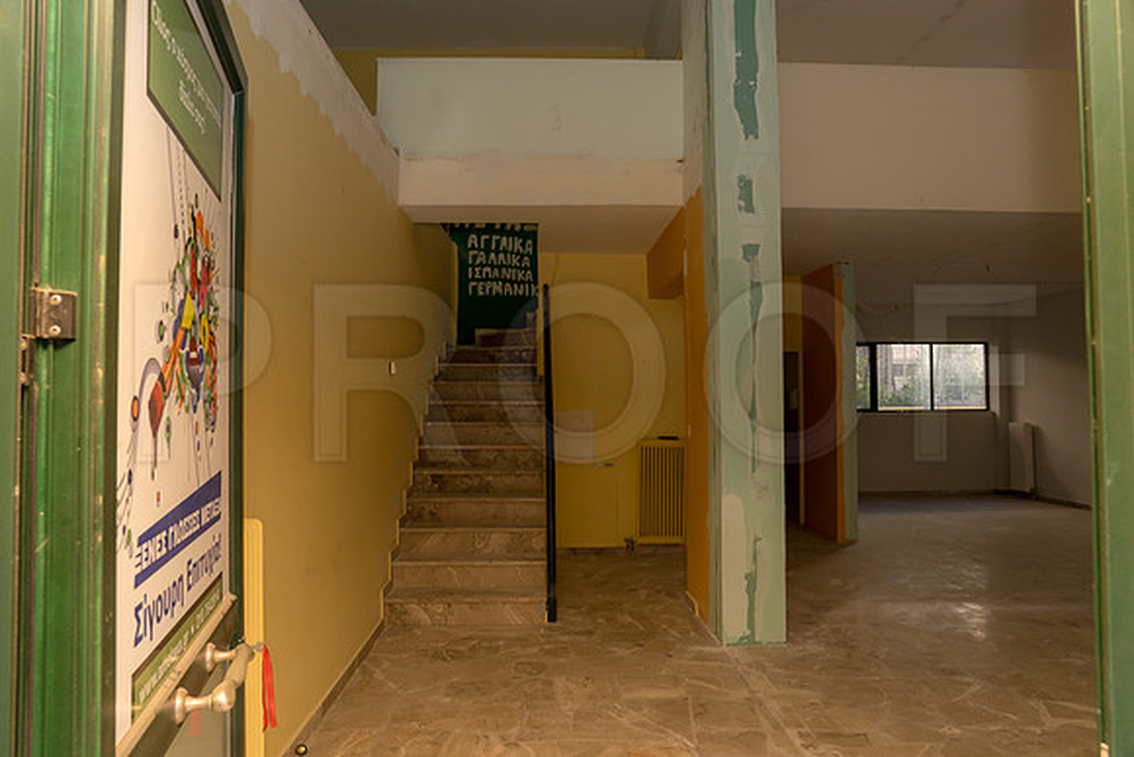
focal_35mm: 24
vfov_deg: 53.2
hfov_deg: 73.7
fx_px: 756
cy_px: 378
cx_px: 567
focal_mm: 24
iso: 1250
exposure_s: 1/200
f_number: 9
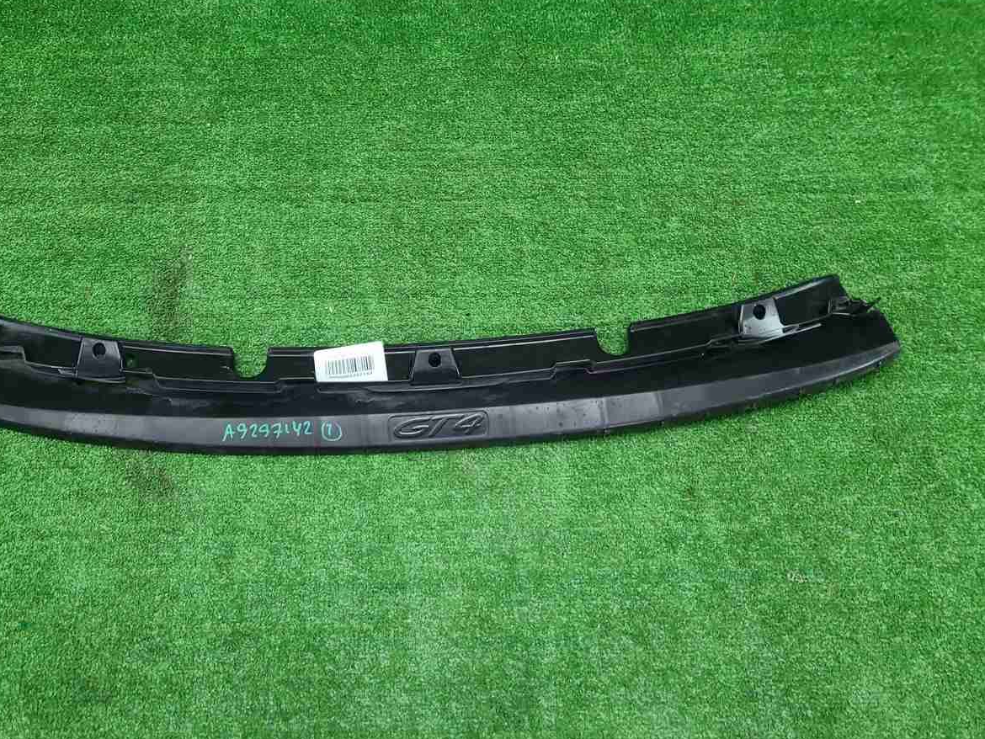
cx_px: 422
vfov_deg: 44.1
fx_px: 911
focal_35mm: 32
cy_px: 337
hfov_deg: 56.6
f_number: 1.8
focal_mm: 5.4
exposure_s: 1/50
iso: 200
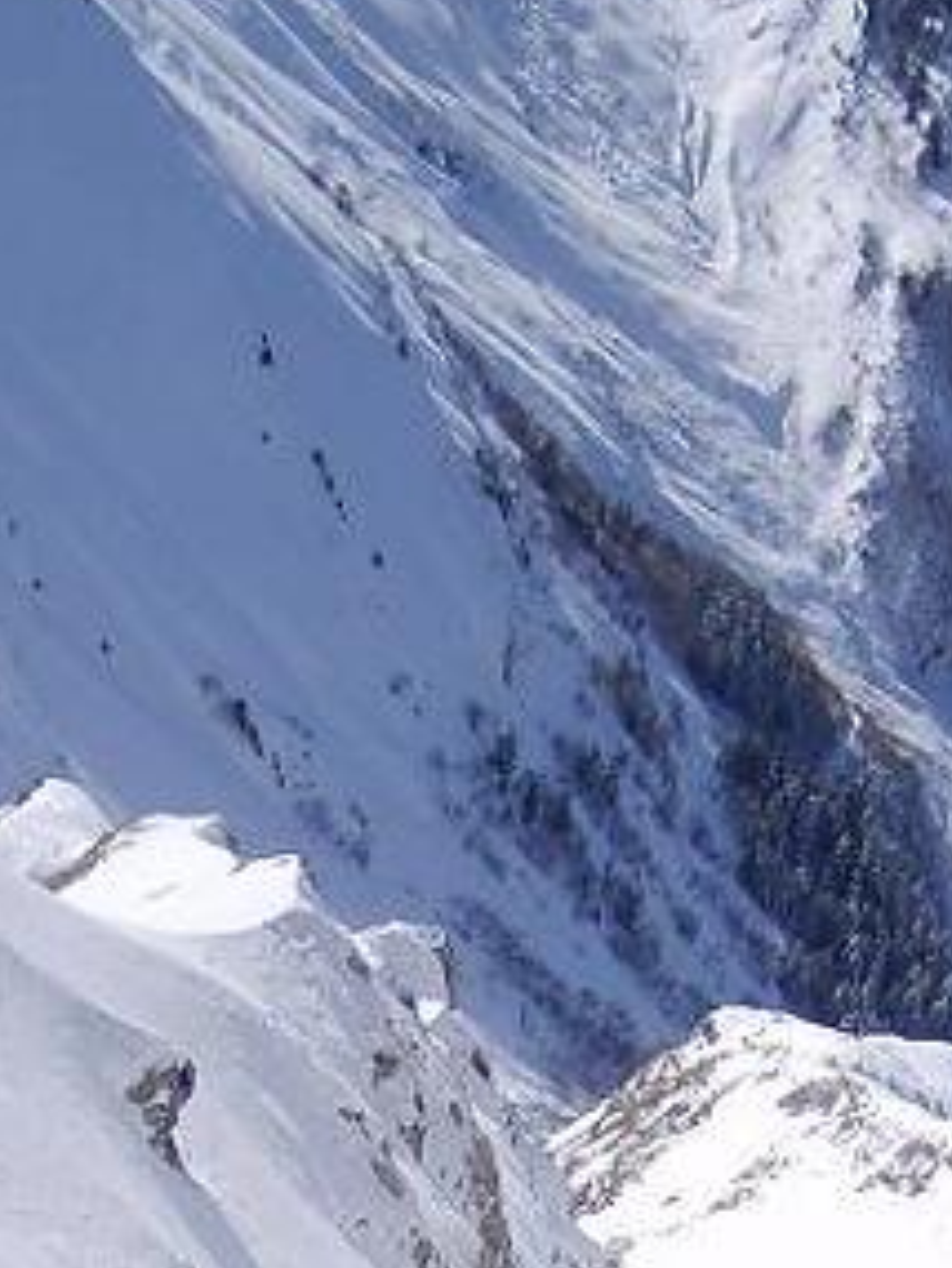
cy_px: 1415
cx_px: 607
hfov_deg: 11.9
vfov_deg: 15.3
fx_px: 4580
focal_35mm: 125
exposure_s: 1/350
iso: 50
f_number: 7.1
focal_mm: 5.8
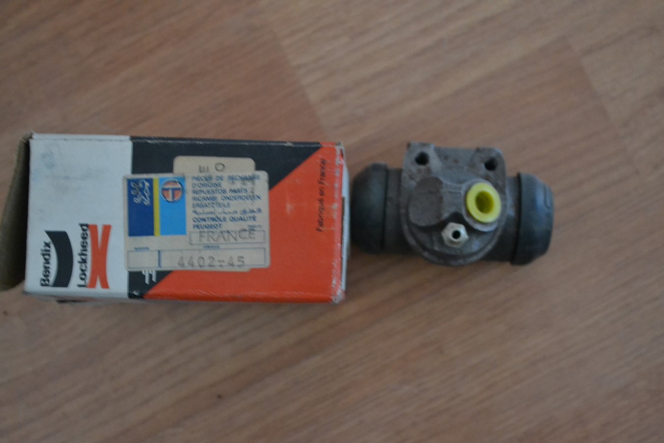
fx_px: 1245
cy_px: 222
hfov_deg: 29.9
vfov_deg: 20.2
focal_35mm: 68
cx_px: 332
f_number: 5.3
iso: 3200
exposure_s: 1/10
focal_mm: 45
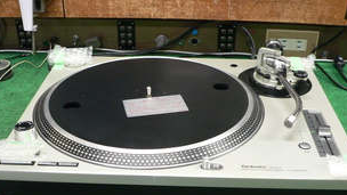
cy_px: 135
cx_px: 177
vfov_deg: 24.3
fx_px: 451
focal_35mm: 49
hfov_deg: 42.1
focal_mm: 6
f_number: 2.8
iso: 200
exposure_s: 1/13
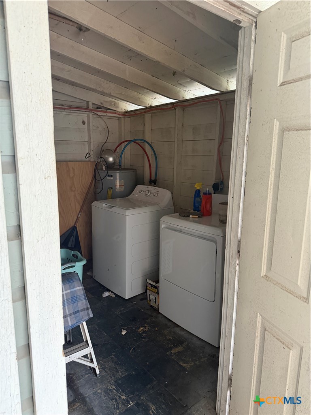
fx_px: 287
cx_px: 156
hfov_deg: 56.8
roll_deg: -1.5
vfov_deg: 71.6
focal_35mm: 24
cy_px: 208
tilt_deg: -10.4
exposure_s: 1/60
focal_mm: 6.76
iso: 400
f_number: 1.78
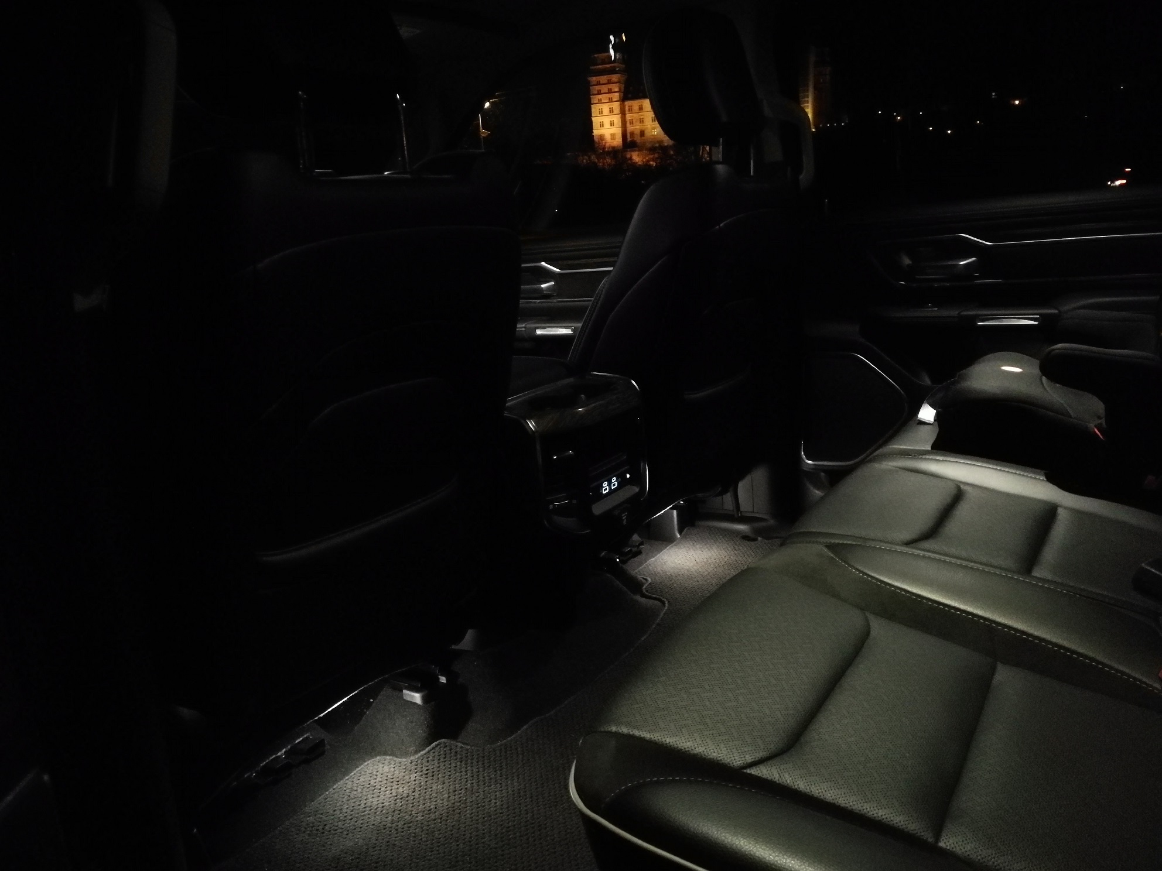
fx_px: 906
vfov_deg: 51.4
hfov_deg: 65.3
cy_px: 436
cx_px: 581
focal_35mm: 27
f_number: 2.2
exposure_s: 1/4
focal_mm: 3.95
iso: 1250
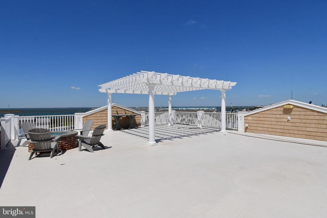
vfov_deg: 64.6
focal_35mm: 19
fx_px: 173
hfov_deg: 86.9
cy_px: 109
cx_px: 164
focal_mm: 13
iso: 1000
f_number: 9
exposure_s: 1/8000
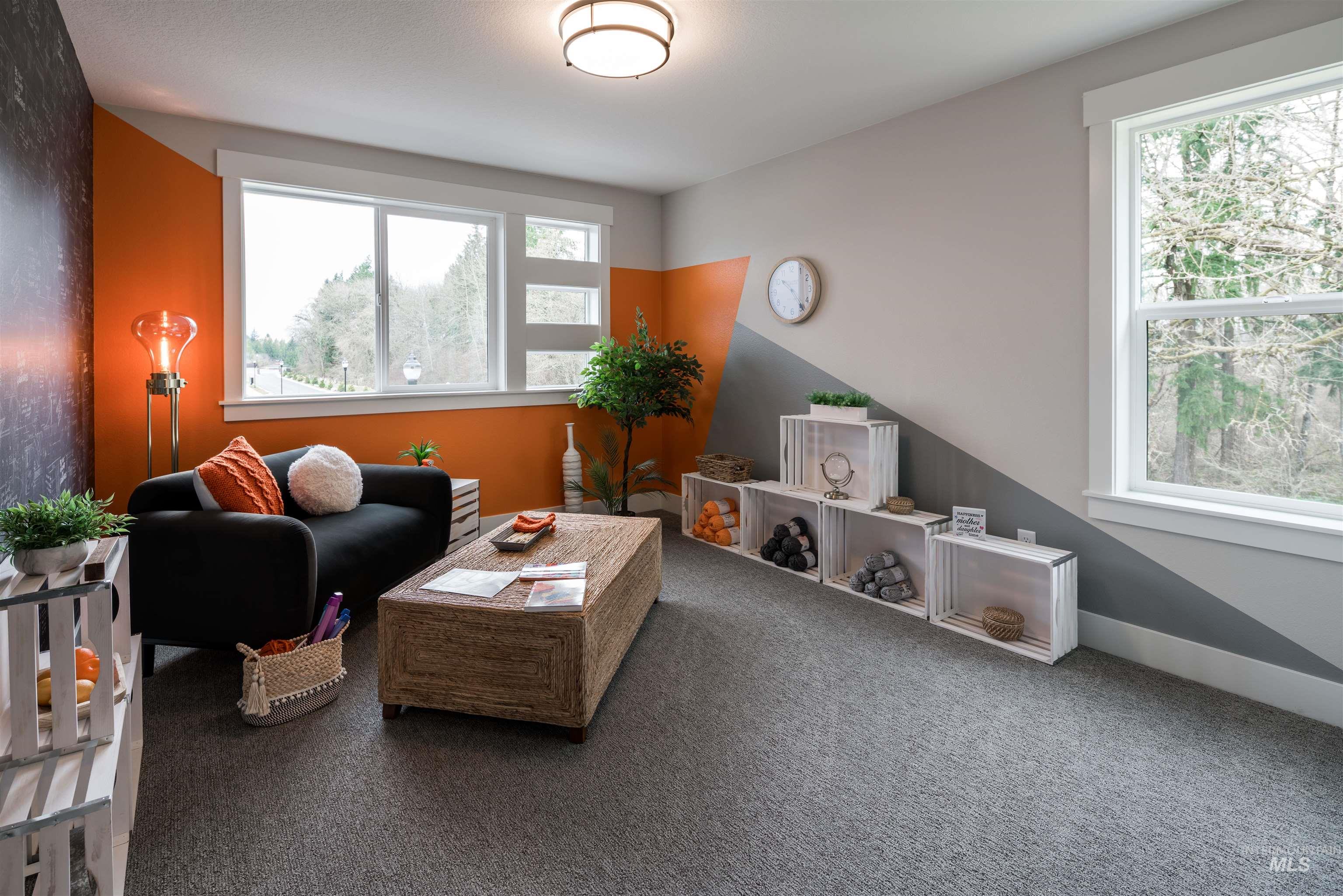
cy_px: 448
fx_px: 634
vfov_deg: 70.5
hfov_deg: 93.3
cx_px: 672
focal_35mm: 17
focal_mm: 17
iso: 200
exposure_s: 1/4
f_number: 8
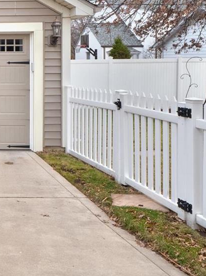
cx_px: -102
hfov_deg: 23.4
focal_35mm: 50
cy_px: 64
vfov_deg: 37.1
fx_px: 397
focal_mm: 9
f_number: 8
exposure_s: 1/125
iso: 400
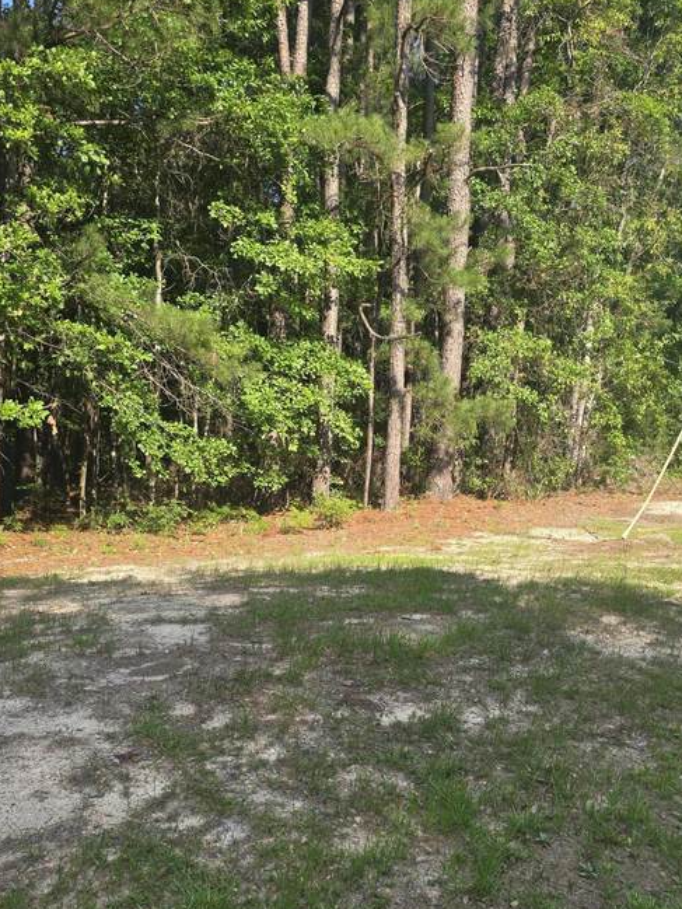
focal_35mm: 34
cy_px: 500
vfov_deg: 53.9
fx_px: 893
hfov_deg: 41.7
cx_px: 387
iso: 12
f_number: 1.7
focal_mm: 6.3
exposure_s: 1/313
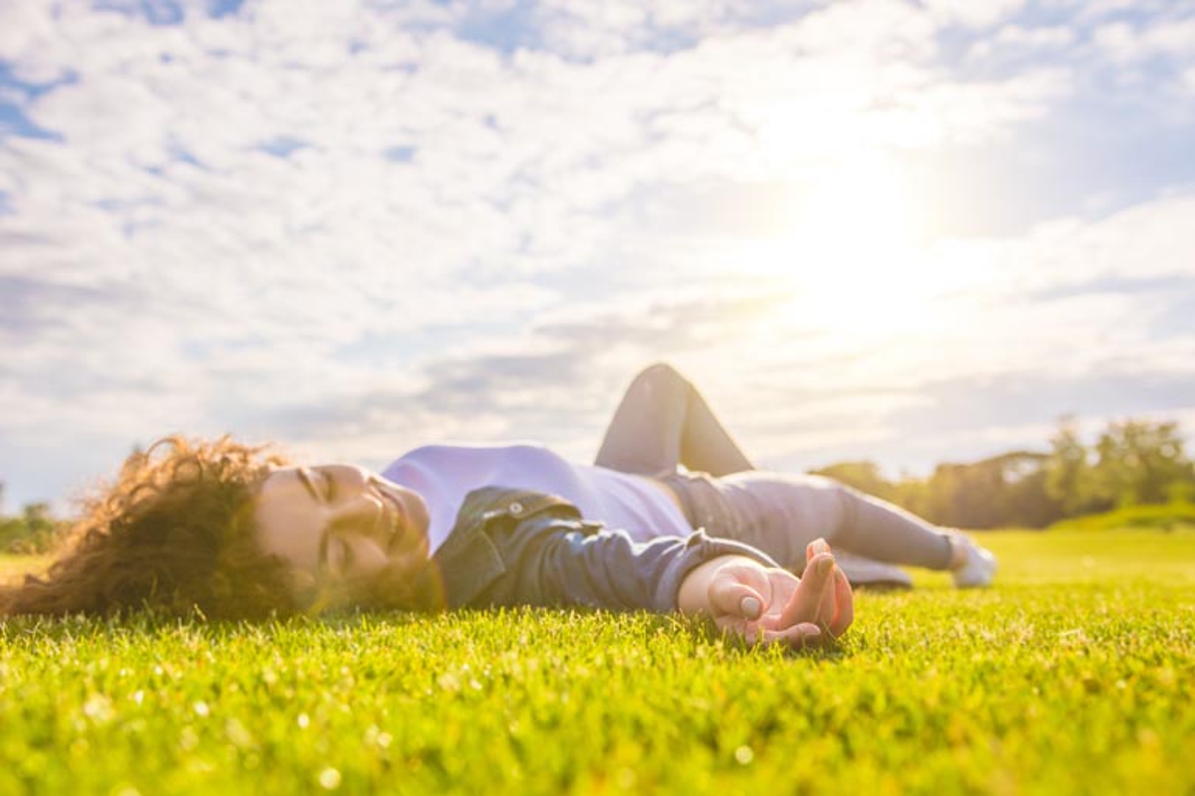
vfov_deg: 38.3
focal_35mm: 34
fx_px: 1145
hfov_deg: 55.1
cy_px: 398
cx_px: 598
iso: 100
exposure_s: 1/2500
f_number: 3.2
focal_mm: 23
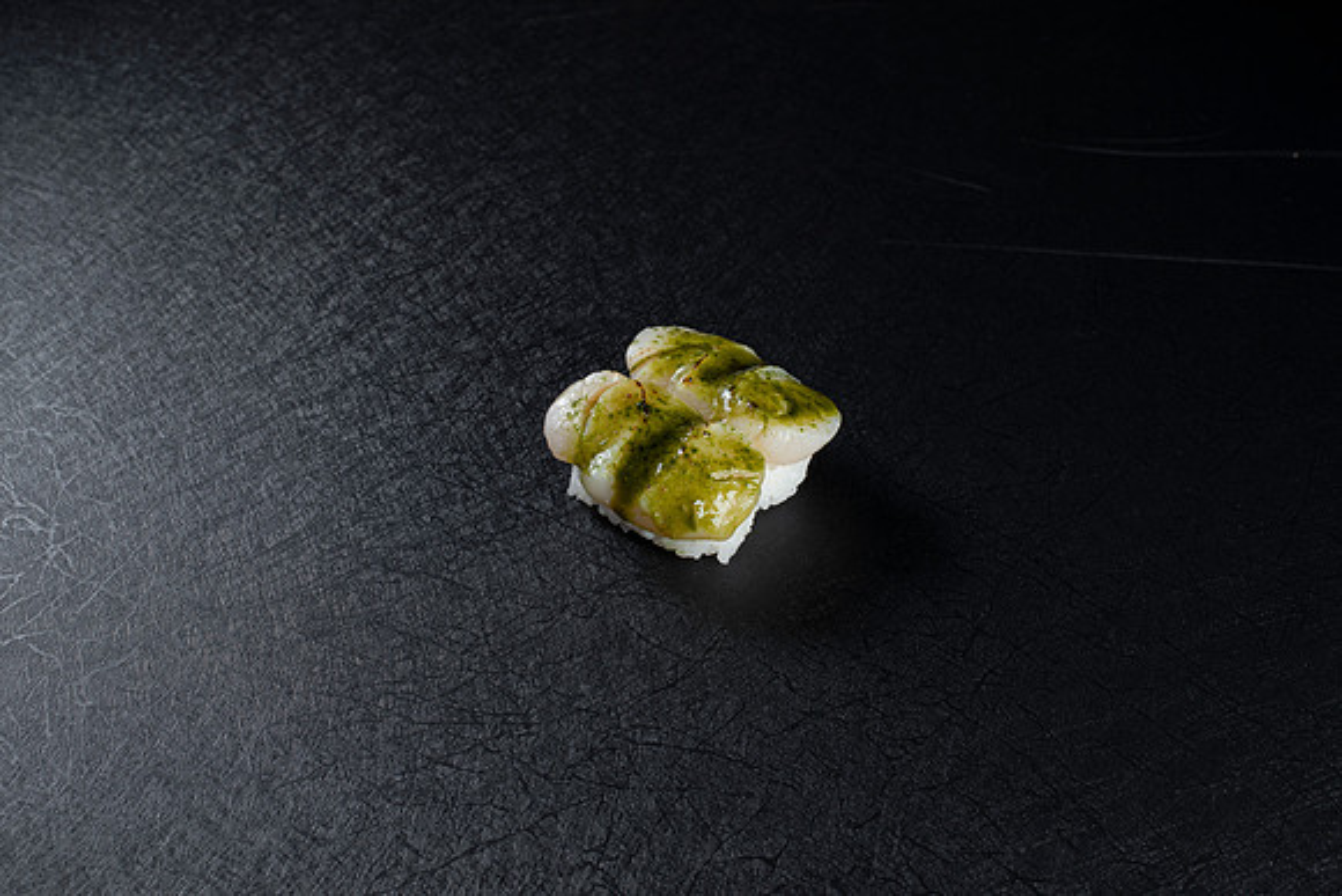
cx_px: 671
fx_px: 1864
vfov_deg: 27.0
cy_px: 448
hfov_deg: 39.6
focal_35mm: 50
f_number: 10
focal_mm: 50
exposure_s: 1/200
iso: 200
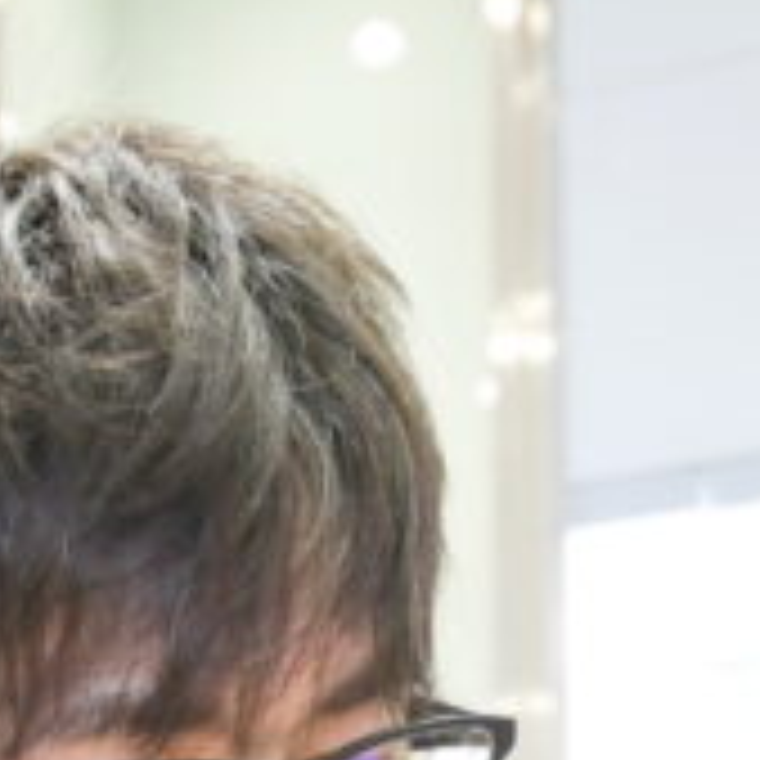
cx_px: -54
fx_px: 3080
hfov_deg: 13.8
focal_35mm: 124
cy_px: 1300
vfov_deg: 12.9
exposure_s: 1/80
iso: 800
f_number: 4.5
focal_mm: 24
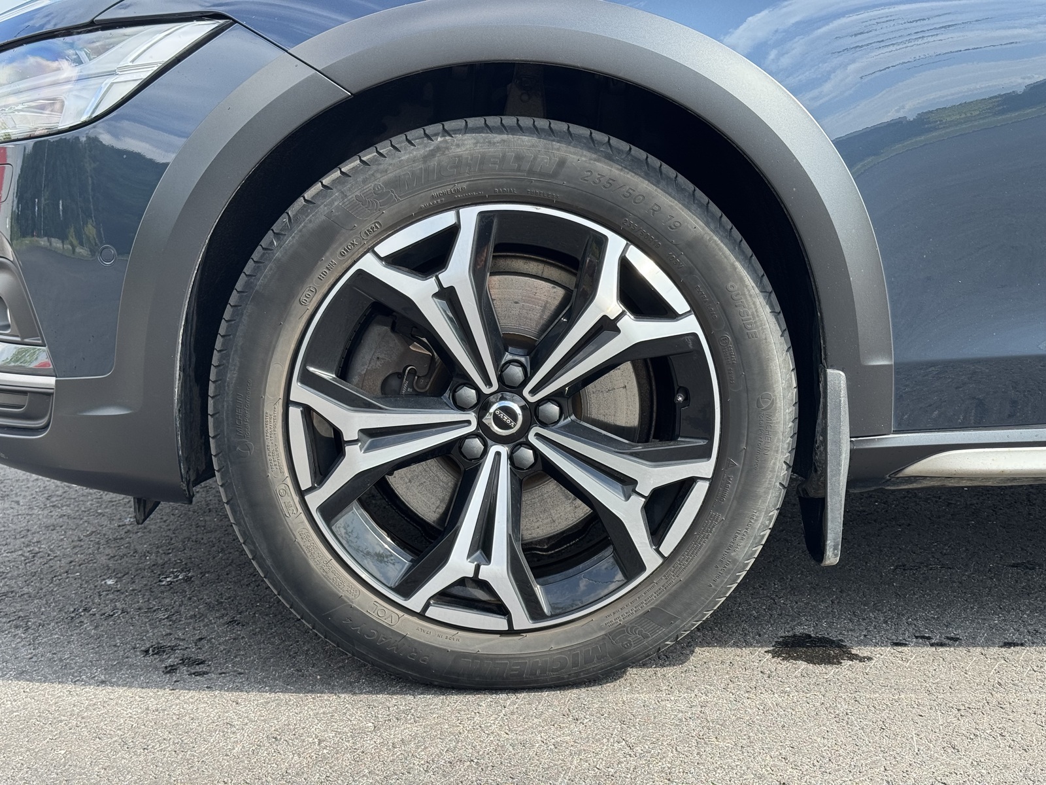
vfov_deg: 30.3
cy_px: 392
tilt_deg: -8.3
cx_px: 523
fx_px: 1450
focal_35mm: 48
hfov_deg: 39.7
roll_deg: +1.1
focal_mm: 6.76
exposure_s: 1/876
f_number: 1.78
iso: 64
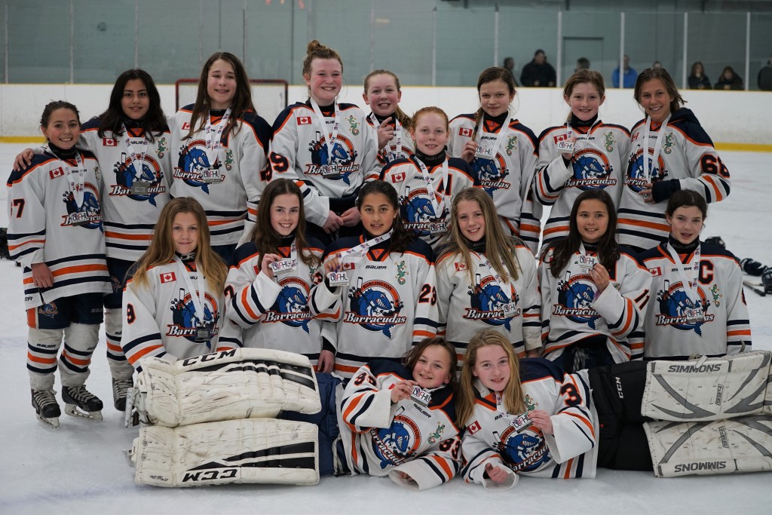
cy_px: 258
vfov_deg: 19.5
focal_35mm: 70
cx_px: 386
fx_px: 1501
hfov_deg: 28.8
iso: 640
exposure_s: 1/160
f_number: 4
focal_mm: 70
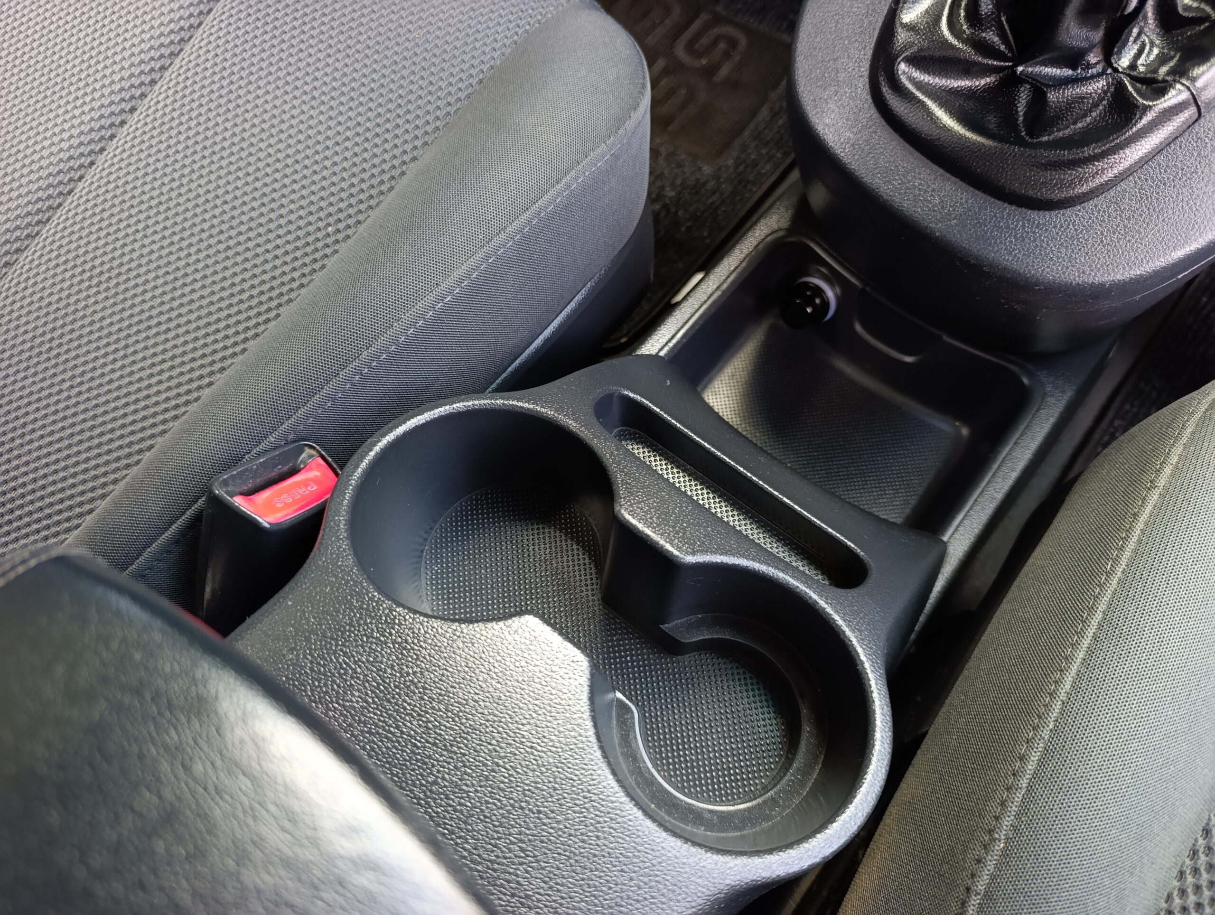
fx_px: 808
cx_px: 608
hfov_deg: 73.8
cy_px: 458
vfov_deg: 59.0
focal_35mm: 23
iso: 800
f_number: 1.6
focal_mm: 6.14
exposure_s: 1/100
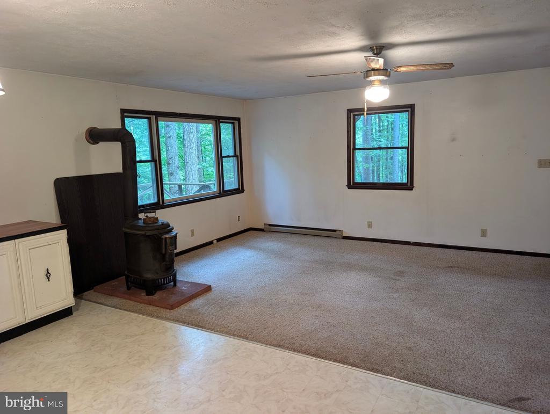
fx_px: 382
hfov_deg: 71.5
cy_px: 207
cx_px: 275
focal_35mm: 24
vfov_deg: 56.9
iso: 354
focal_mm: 6.9
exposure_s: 1/60
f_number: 1.68
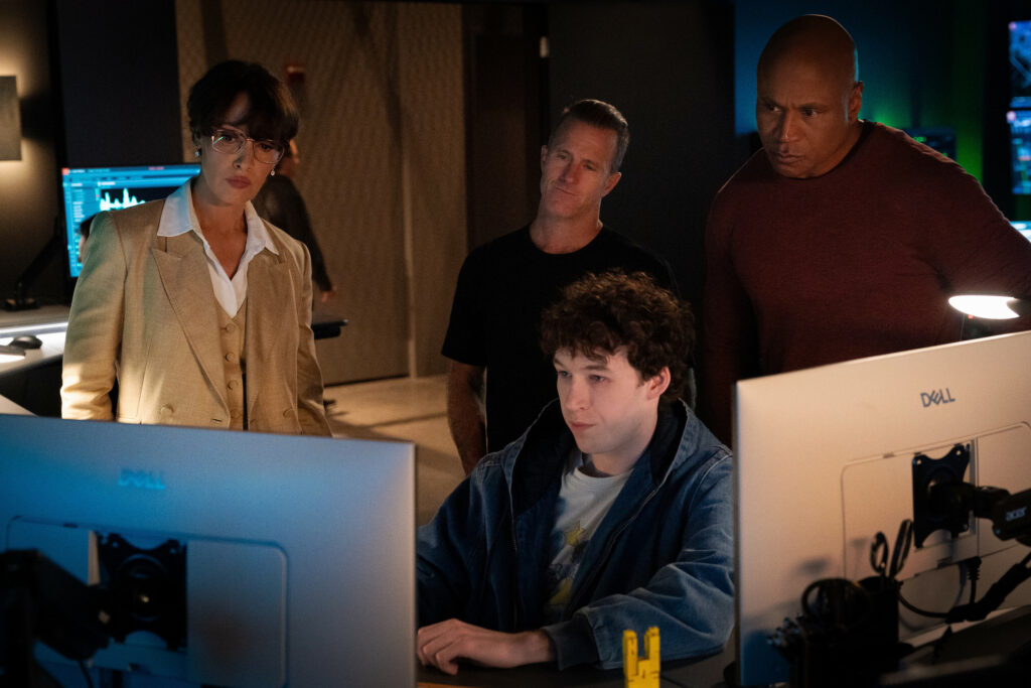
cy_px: 344
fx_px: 1375
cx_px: 516
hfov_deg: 41.1
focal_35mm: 48
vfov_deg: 28.1
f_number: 3.5
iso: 10000
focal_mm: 48
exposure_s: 1/320
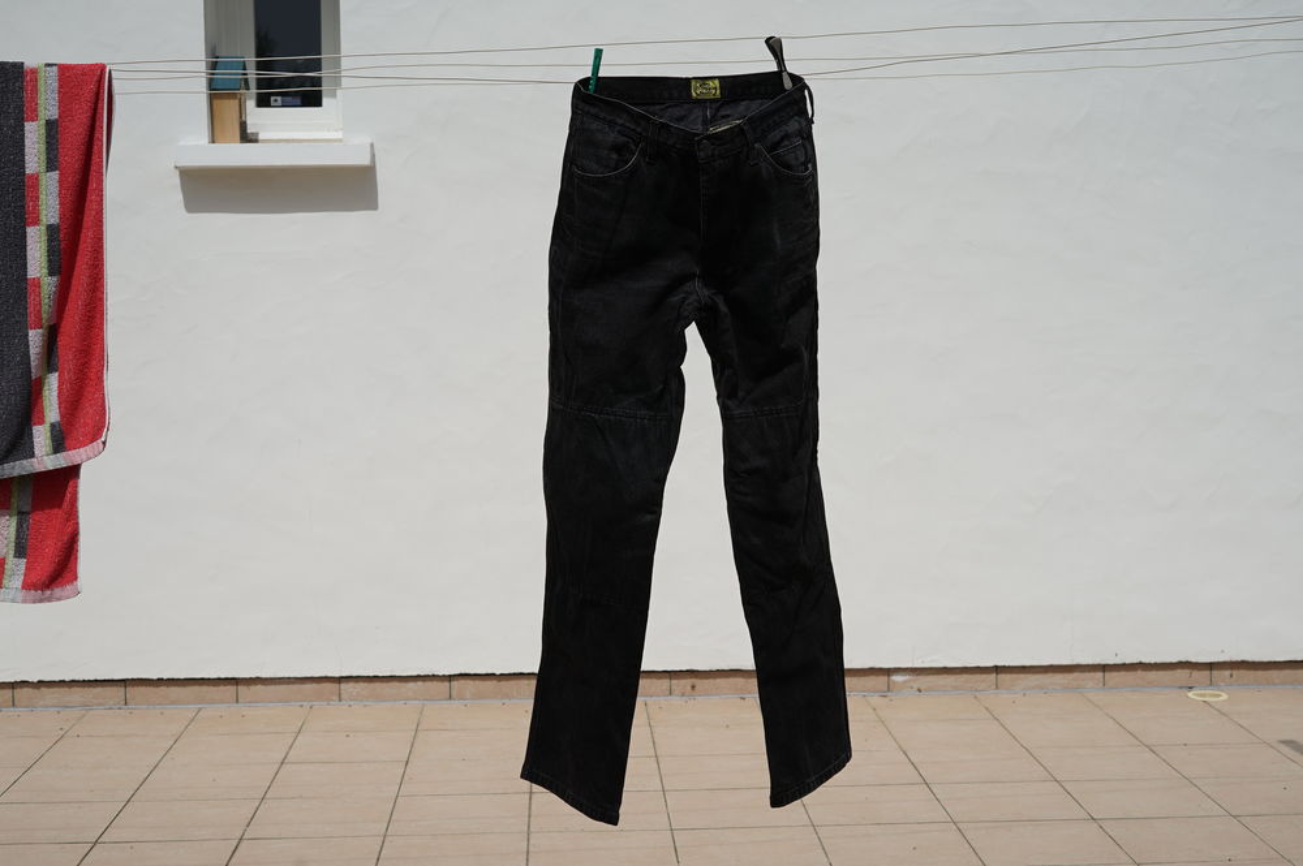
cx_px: 652
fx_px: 1808
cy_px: 433
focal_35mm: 50
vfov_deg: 26.9
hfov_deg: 39.6
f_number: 8
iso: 100
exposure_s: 1/640
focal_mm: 50
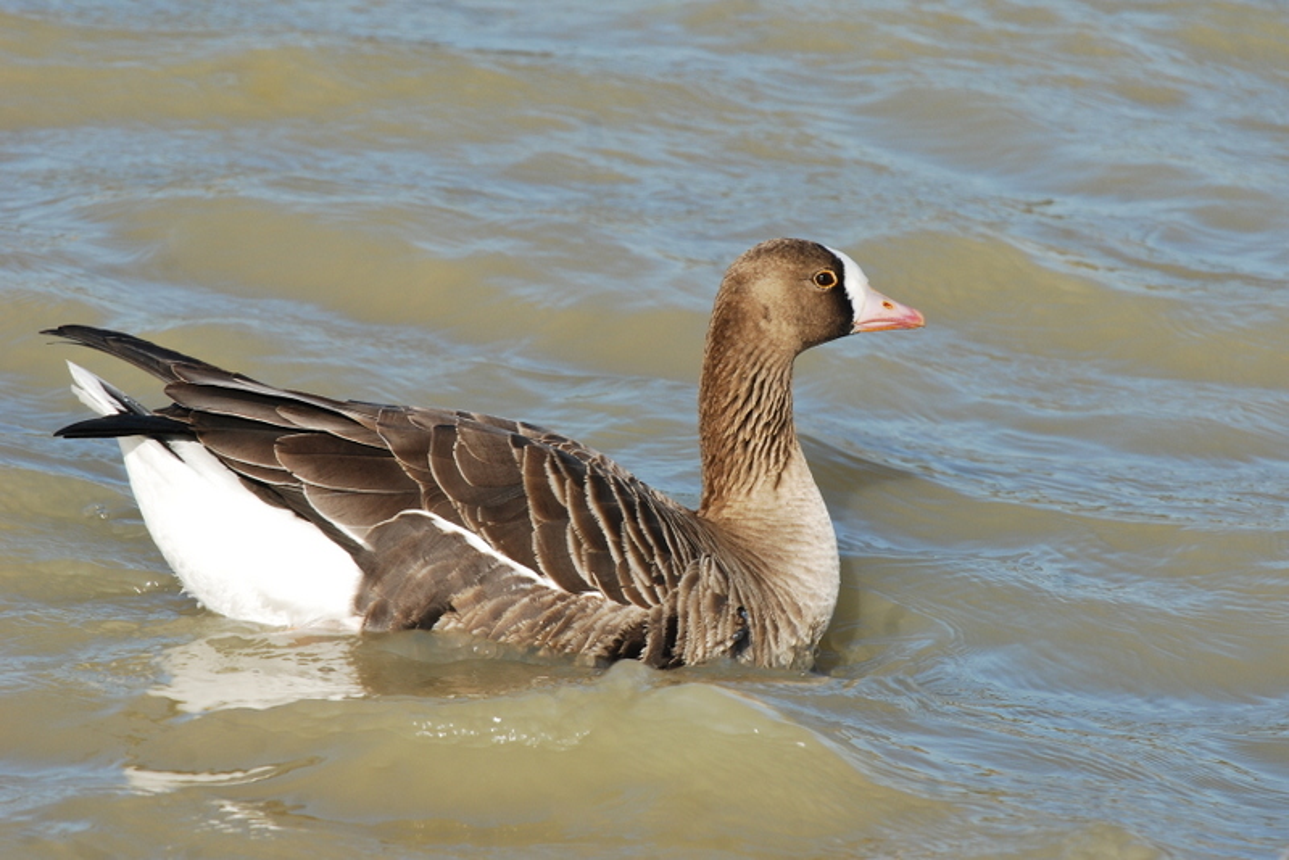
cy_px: 430
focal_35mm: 420
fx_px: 15043
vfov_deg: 3.3
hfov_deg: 4.9
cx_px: 644
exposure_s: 1/250
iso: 200
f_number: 10
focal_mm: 280
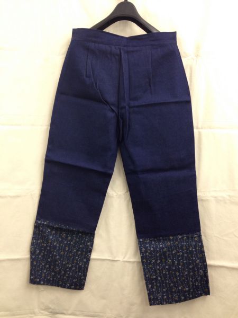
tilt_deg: -5.3
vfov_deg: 55.4
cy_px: 159
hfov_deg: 42.9
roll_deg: -2.0
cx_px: 119
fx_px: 303
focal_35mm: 33
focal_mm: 4.12
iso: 100
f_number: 2.4
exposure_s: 1/20
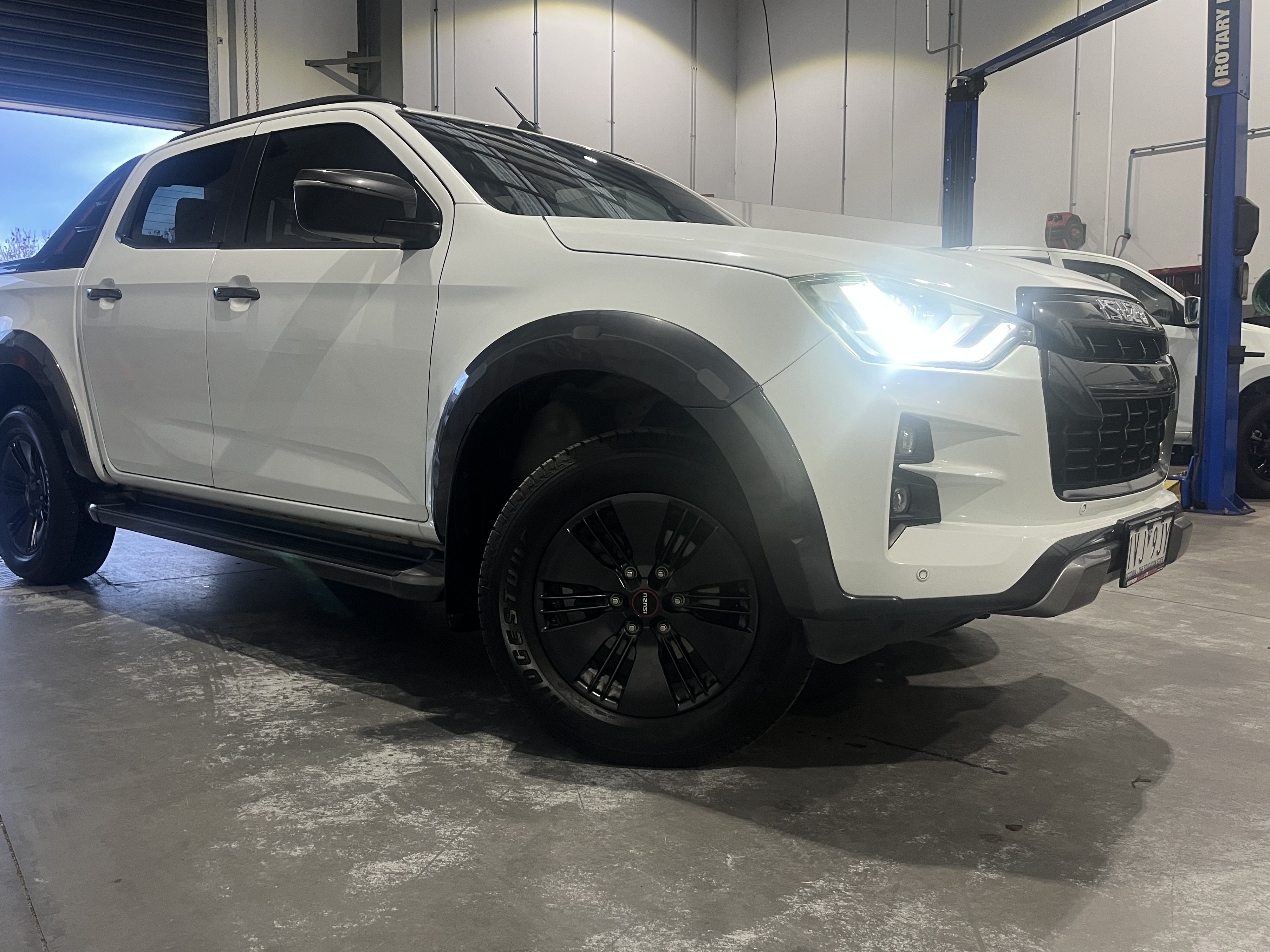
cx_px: 596
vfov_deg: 48.2
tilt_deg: -3.5
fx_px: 1064
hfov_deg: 61.6
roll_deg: +1.1
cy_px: 449
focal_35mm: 29
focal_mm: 5.1
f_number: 1.6
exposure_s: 1/50
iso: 160
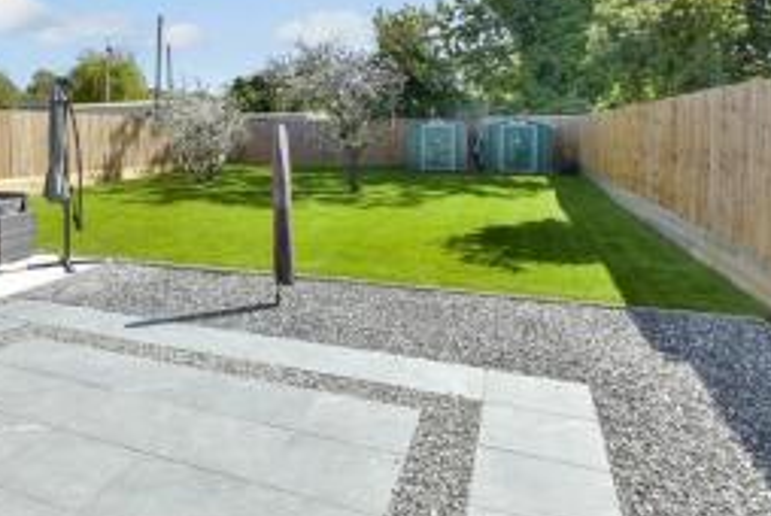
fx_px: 600
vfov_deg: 45.3
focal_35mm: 28
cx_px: 165
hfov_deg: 60.7
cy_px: 144
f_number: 10
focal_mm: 10
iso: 500
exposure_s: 1/400
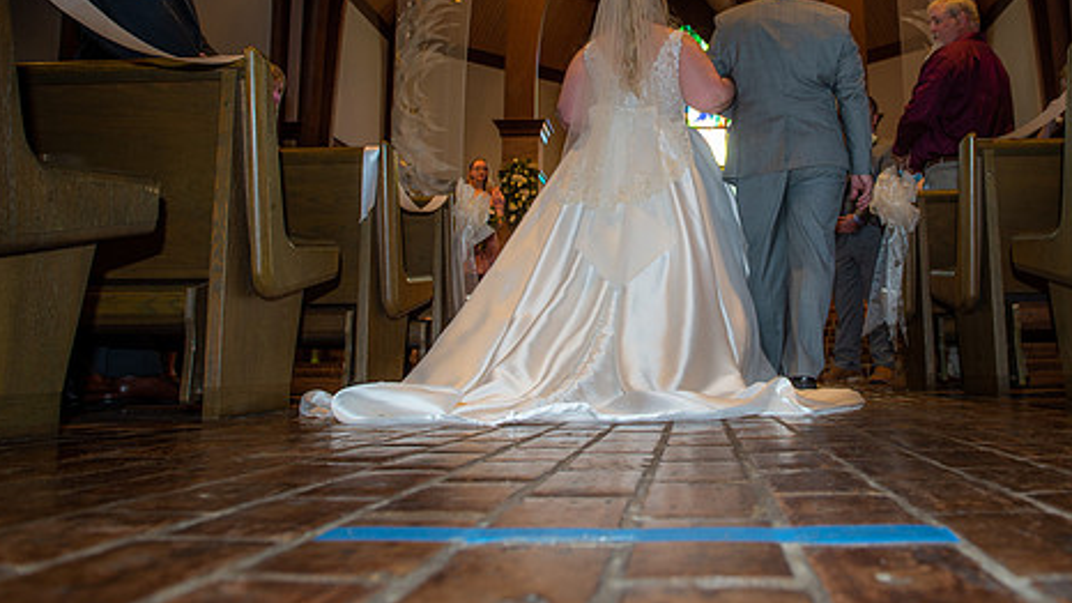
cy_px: 197
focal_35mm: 33
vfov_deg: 35.3
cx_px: 670
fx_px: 938
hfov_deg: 58.7
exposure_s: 1/100
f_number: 5
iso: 640
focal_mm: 24
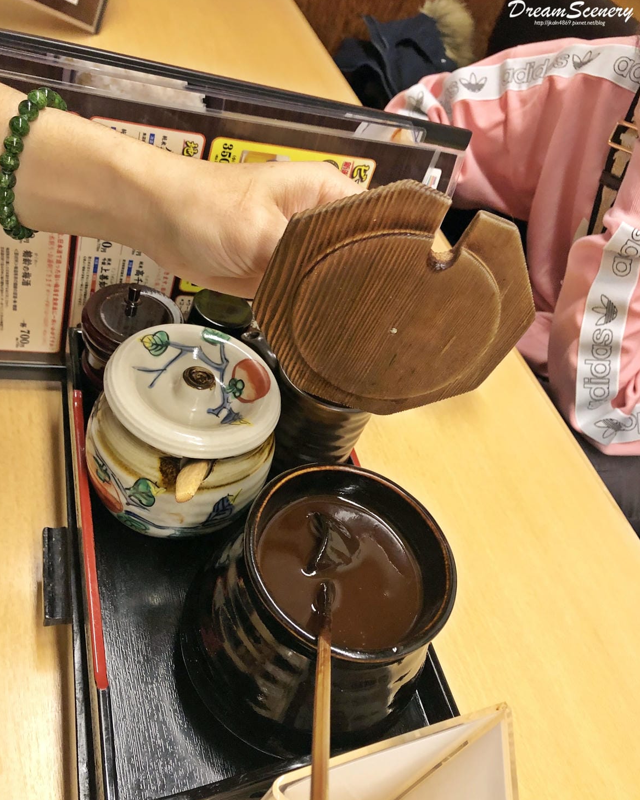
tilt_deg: -44.1
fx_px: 710
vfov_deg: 58.8
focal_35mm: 30
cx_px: 324
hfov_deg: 48.5
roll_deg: -26.3
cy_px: 415
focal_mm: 3.99
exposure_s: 1/15
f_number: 1.8
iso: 64
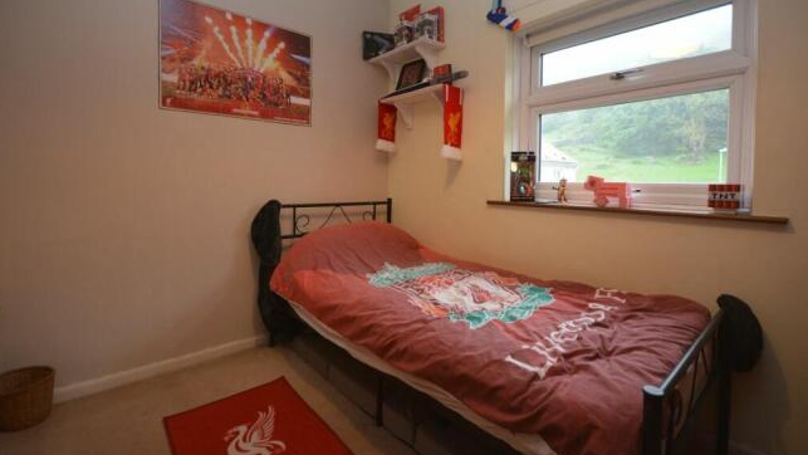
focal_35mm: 16
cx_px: 404
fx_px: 343
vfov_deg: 66.7
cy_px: 192
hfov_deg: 99.4
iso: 640
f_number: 4
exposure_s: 1/60
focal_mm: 10
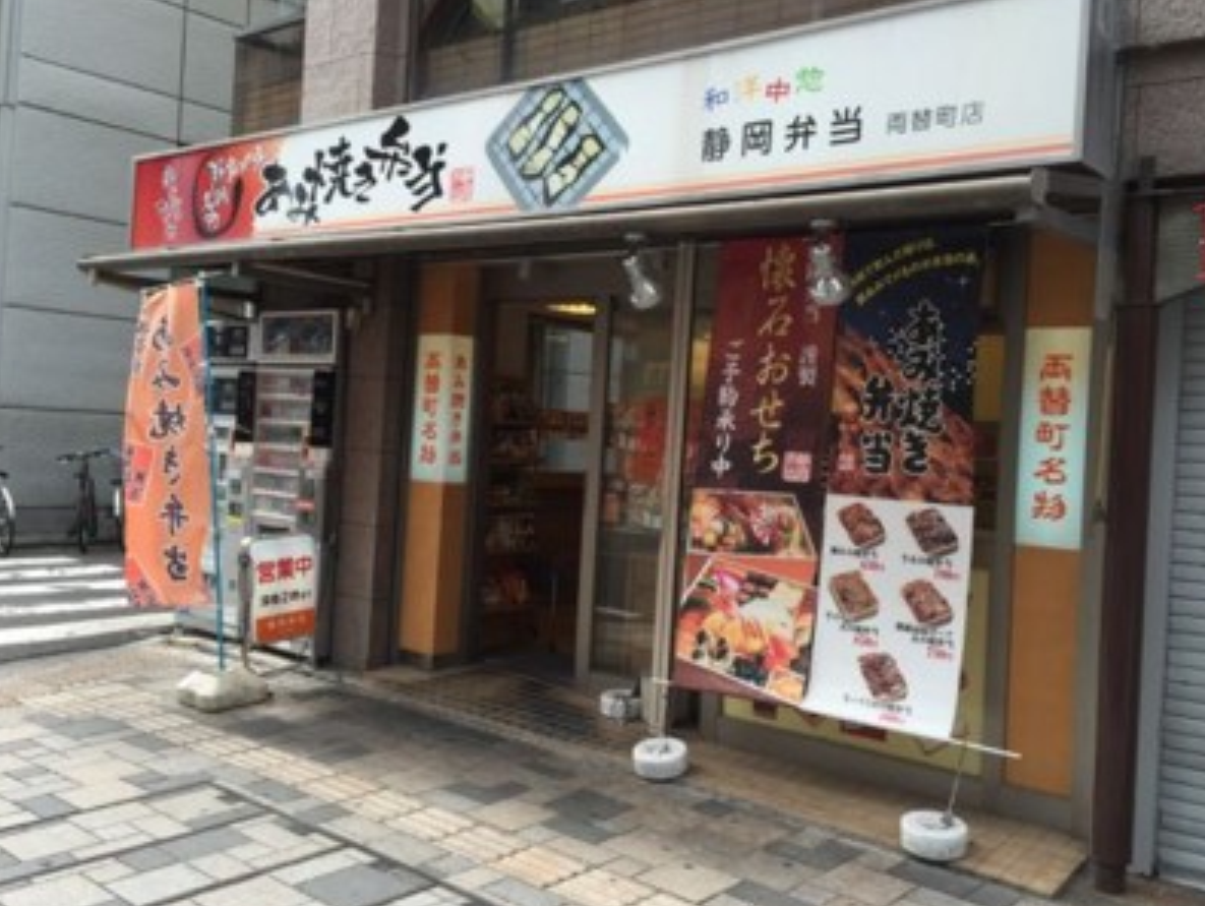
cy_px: 436
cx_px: 610
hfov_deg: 55.3
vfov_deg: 43.0
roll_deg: -4.9
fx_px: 1150
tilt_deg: -0.4
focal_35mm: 33
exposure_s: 1/449
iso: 32
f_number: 2.2
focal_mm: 4.15
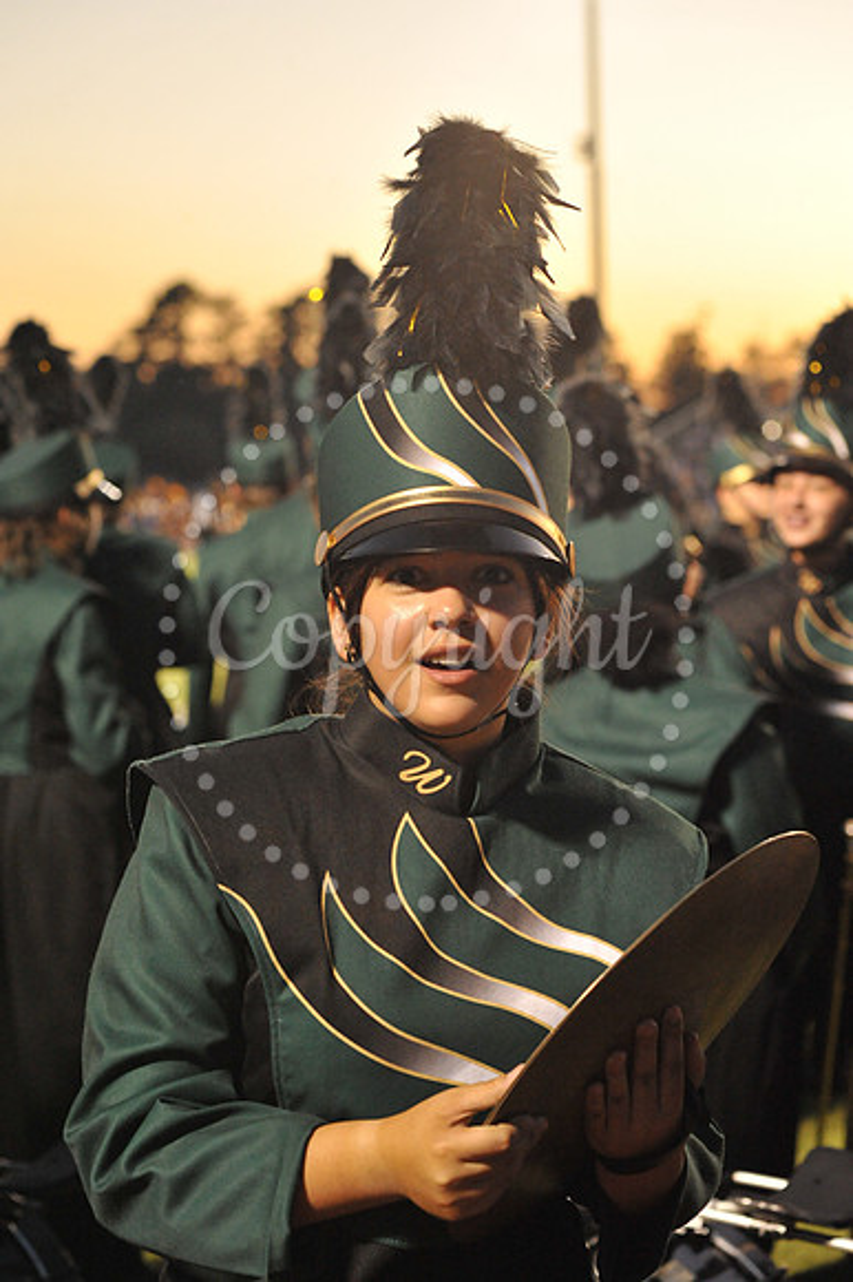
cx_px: 426
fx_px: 2847
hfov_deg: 17.0
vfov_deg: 25.4
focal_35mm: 80
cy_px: 641
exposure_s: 1/125
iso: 5000
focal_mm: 80
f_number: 5.6
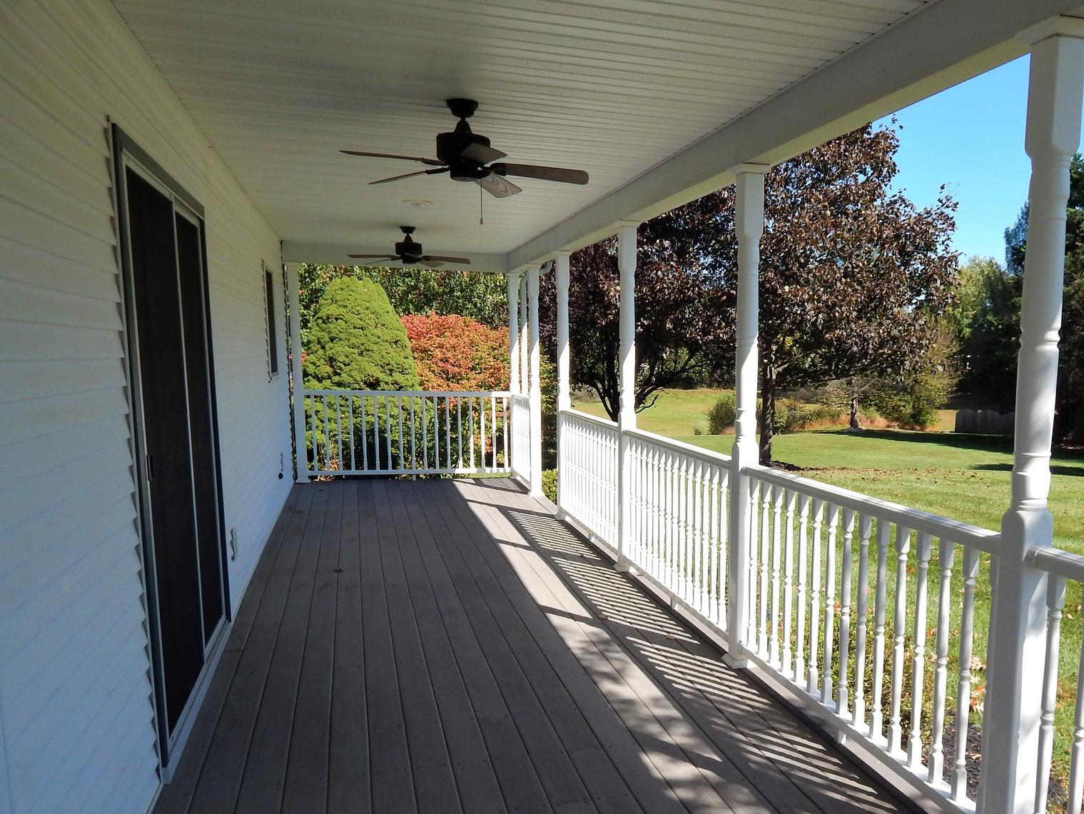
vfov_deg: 45.0
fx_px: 971
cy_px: 525
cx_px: 685
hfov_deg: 57.5
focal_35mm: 31
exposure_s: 1/800
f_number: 3
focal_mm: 4
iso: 125
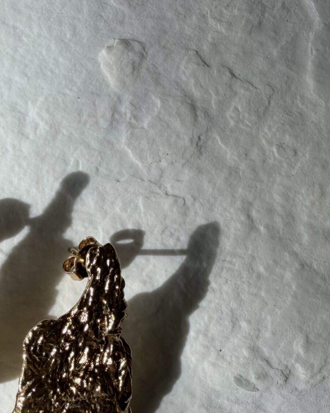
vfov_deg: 33.6
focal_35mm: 53
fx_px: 647
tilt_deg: -84.5
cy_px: 368
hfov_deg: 27.4
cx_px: 24
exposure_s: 1/940
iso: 16
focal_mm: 2.22
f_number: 2.2
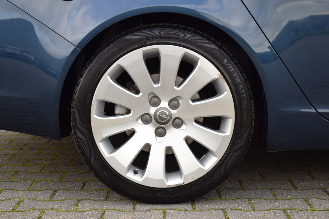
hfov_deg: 31.9
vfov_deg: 21.6
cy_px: 110
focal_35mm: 63
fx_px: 576
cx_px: 164
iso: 400
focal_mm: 42
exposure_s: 1/200
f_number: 7.1
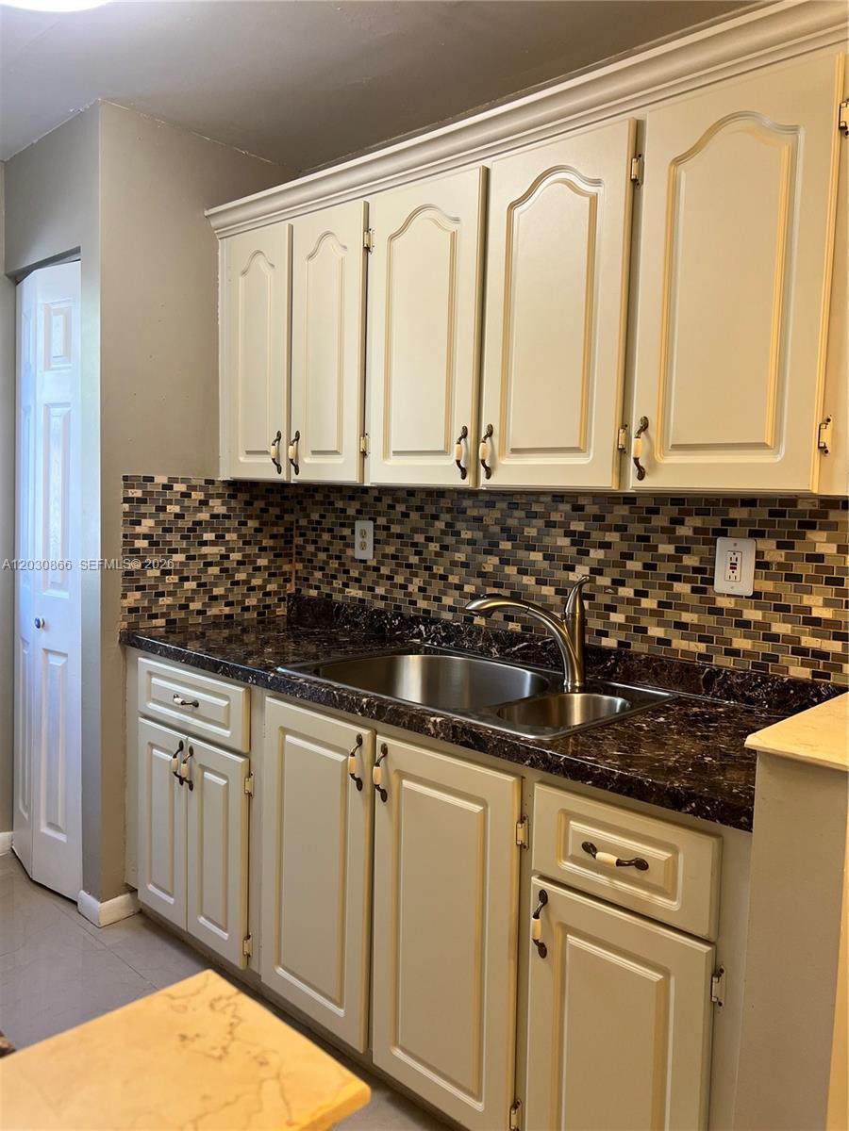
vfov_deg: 67.3
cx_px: 424
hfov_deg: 53.1
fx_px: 850
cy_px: 566
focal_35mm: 26
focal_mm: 5.7
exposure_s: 1/60
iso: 80
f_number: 1.5
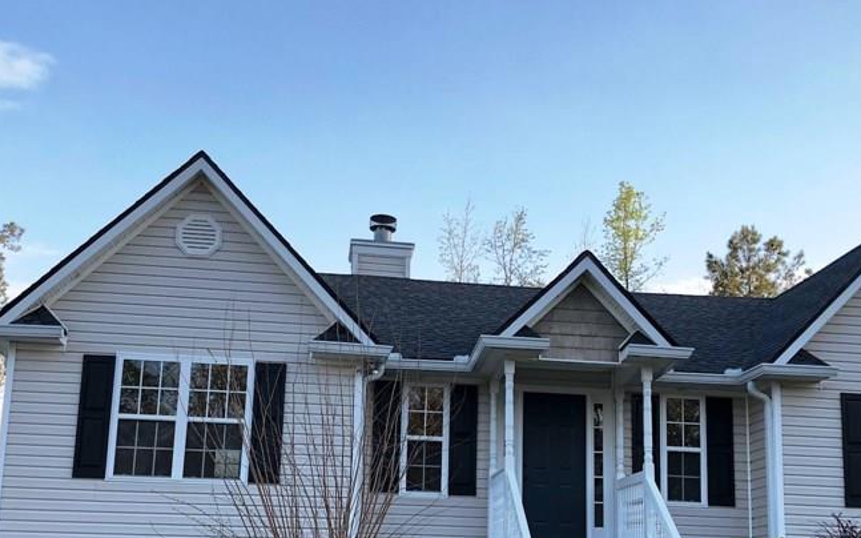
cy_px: 382
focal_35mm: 47
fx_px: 1103
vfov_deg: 27.1
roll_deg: -1.1
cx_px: 464
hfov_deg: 42.6
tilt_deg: +11.6
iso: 25
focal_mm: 3.99
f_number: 1.8
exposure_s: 1/120
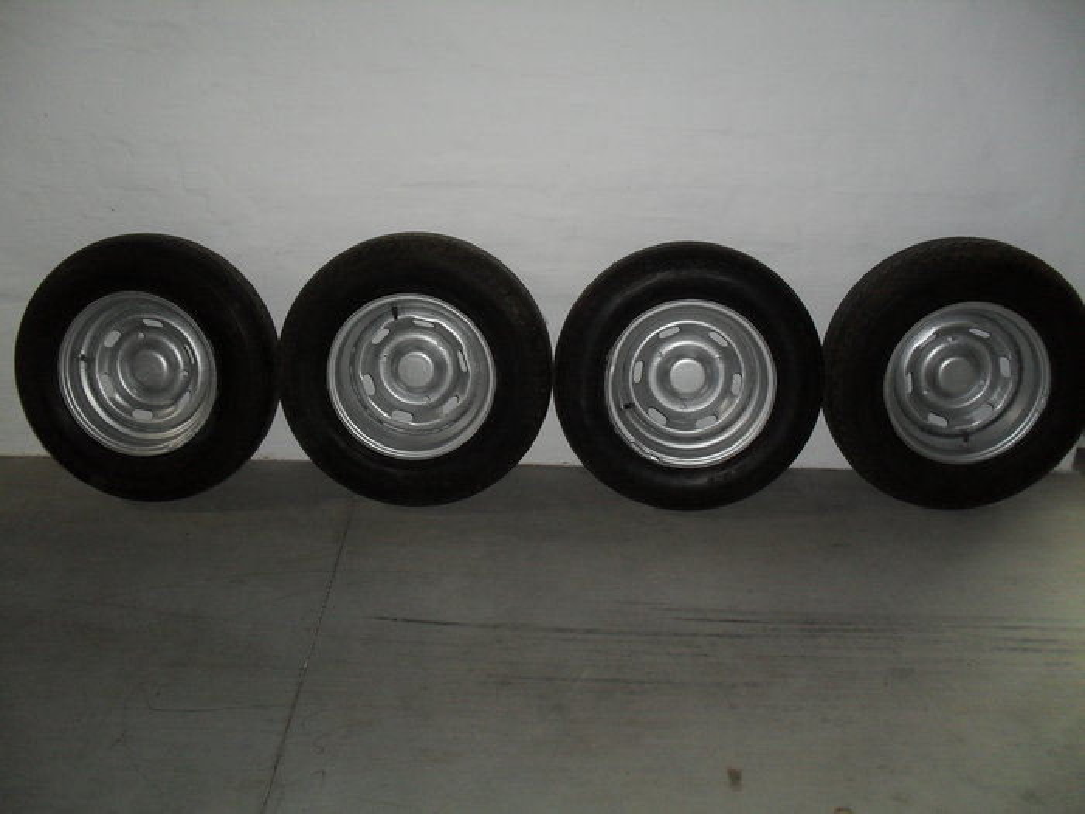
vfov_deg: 40.7
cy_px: 407
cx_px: 542
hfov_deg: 52.6
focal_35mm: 35
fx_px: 1097
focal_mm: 6.3
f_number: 3.2
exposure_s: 1/45
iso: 200
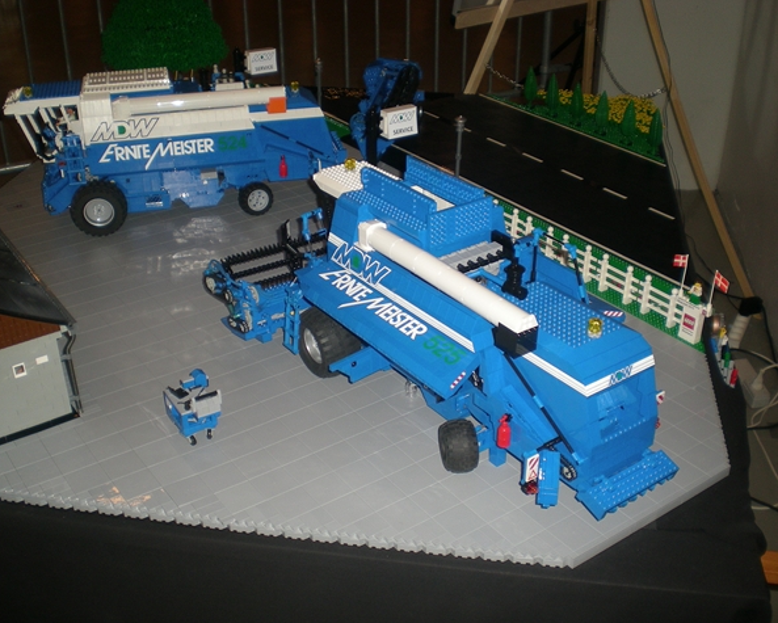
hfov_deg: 45.8
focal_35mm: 40
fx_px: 921
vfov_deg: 37.4
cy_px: 312
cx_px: 411
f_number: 3.1
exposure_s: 1/60
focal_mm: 6.3
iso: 77
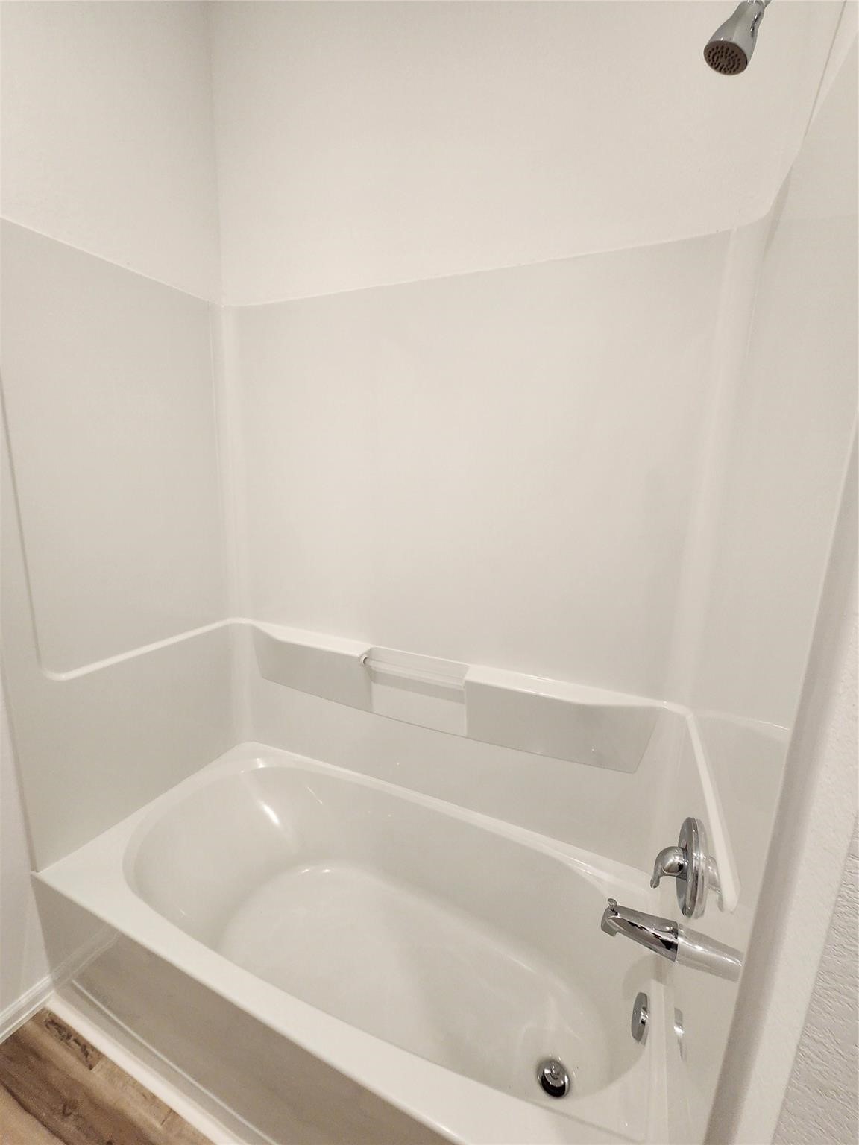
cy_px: 572
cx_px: 430
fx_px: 430
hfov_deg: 89.9
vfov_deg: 106.2
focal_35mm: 13
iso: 160
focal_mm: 2.2
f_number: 2.2
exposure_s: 1/60
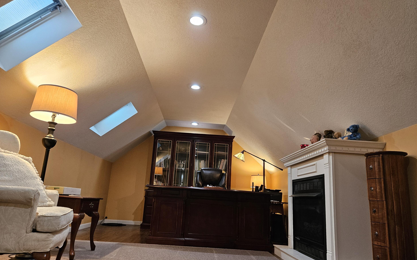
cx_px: 206
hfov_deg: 72.5
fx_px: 284
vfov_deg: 49.2
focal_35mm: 25
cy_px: 142
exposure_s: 1/120
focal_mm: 5.4
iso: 400
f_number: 1.8
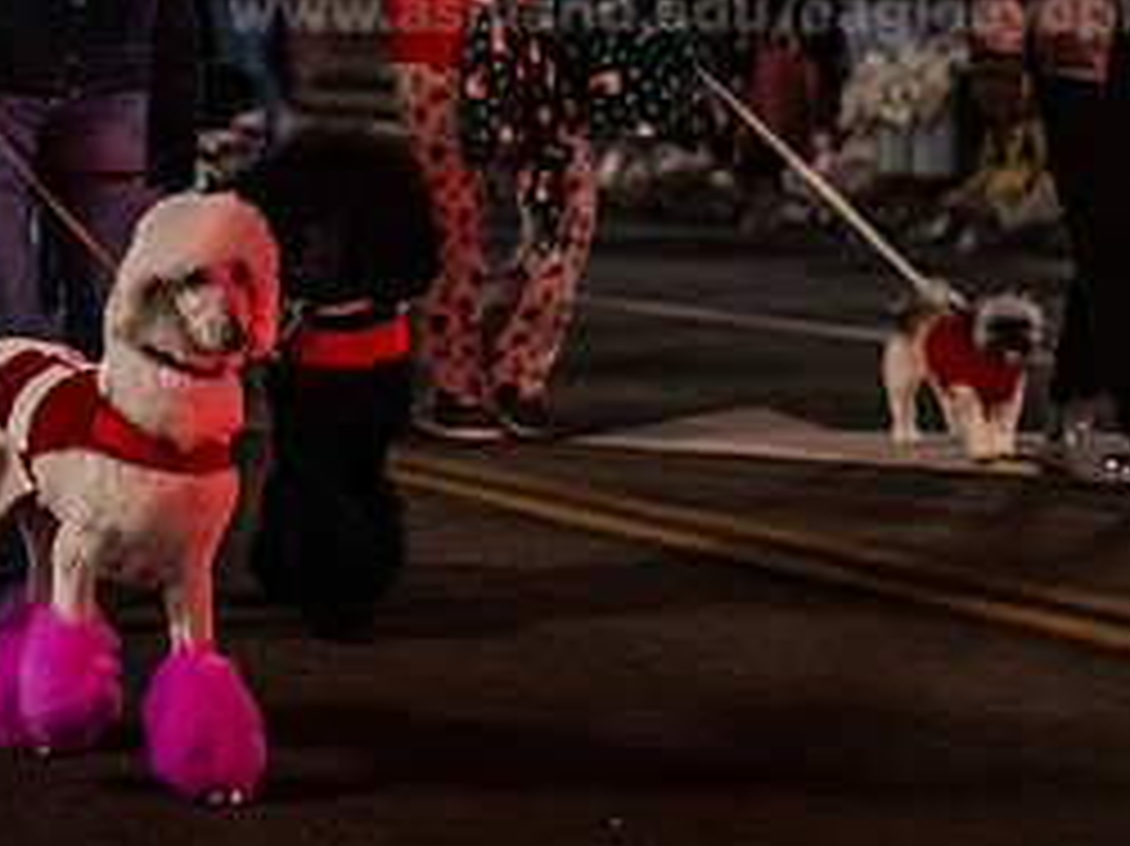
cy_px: 106
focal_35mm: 191
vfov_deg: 7.7
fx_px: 6232
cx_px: 23
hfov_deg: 10.3
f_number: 2.8
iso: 5000
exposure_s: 1/200
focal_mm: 86
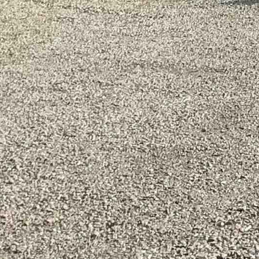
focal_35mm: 160
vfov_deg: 10.2
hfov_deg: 10.0
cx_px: 550
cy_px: -223
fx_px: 1354
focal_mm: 3.3
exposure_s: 1/970
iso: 25
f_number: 2.4
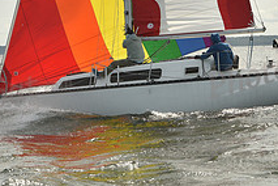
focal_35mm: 191
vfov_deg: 7.2
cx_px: 141
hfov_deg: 10.8
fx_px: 1475
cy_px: 15
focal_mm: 70
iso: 250
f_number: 10
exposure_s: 1/800
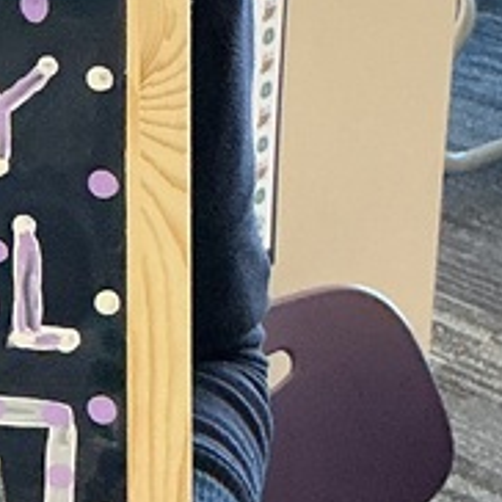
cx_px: -284
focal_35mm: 144
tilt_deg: -17.7
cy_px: -116
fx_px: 2363
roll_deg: +1.7
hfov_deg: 11.5
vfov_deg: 11.8
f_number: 1.8
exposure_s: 1/60
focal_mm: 3
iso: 200
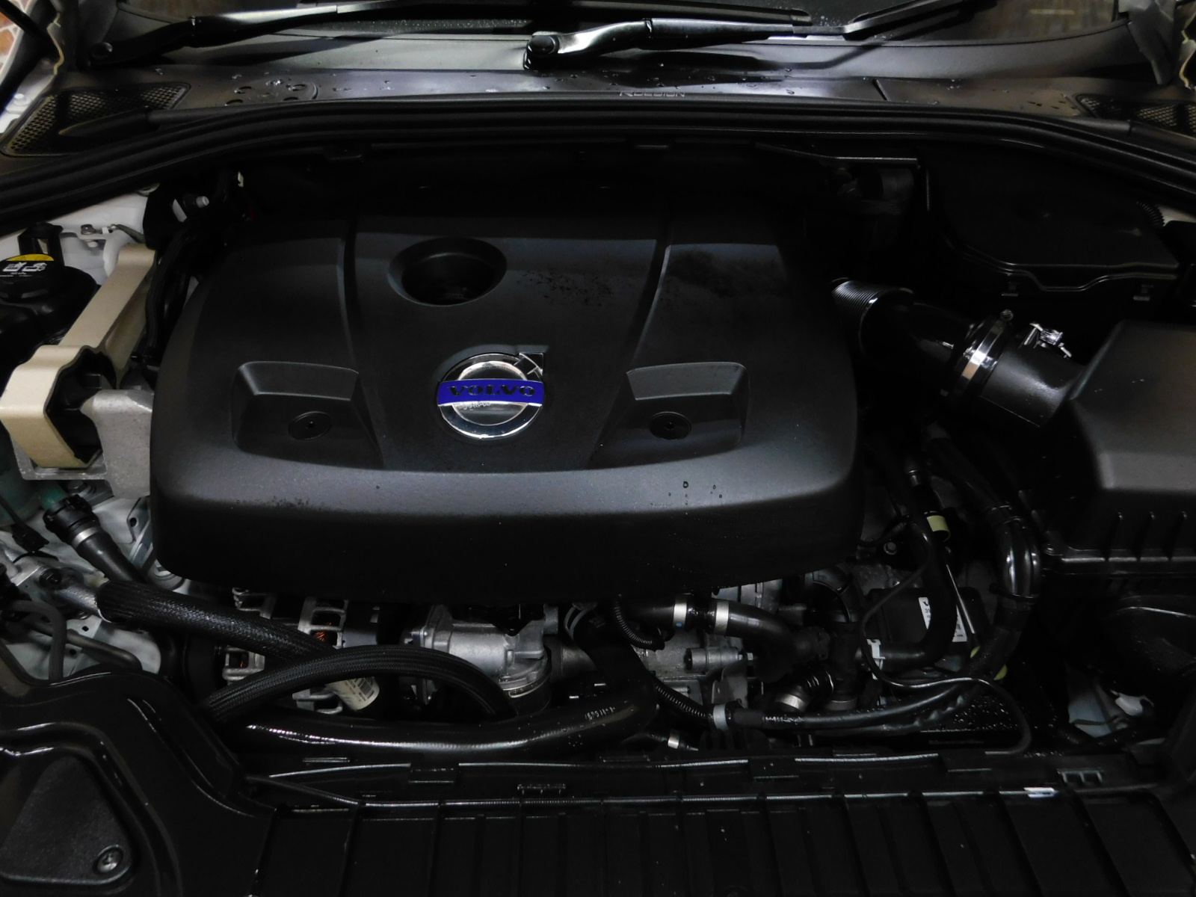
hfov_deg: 73.9
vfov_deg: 58.9
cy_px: 448
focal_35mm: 23
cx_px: 598
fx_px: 795
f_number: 3
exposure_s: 1/30
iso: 280
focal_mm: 4
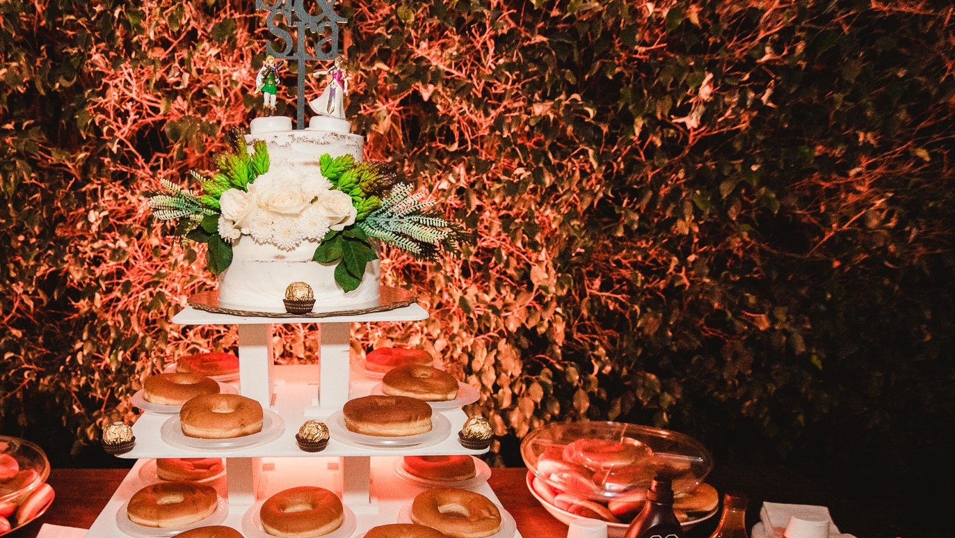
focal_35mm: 25
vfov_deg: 44.6
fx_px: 633
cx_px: 298
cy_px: 397
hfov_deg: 71.3
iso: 1250
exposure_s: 1/80
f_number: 3.2
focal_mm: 16
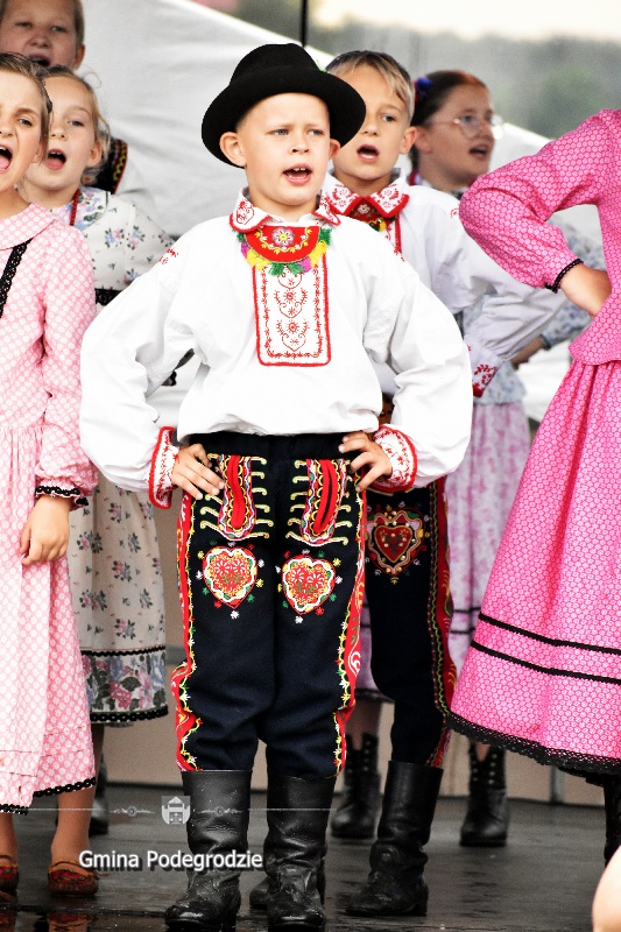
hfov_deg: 5.4
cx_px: 310
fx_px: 6600
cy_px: 466
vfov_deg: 8.1
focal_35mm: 255
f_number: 6.3
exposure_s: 1/500
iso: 2200
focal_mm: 170
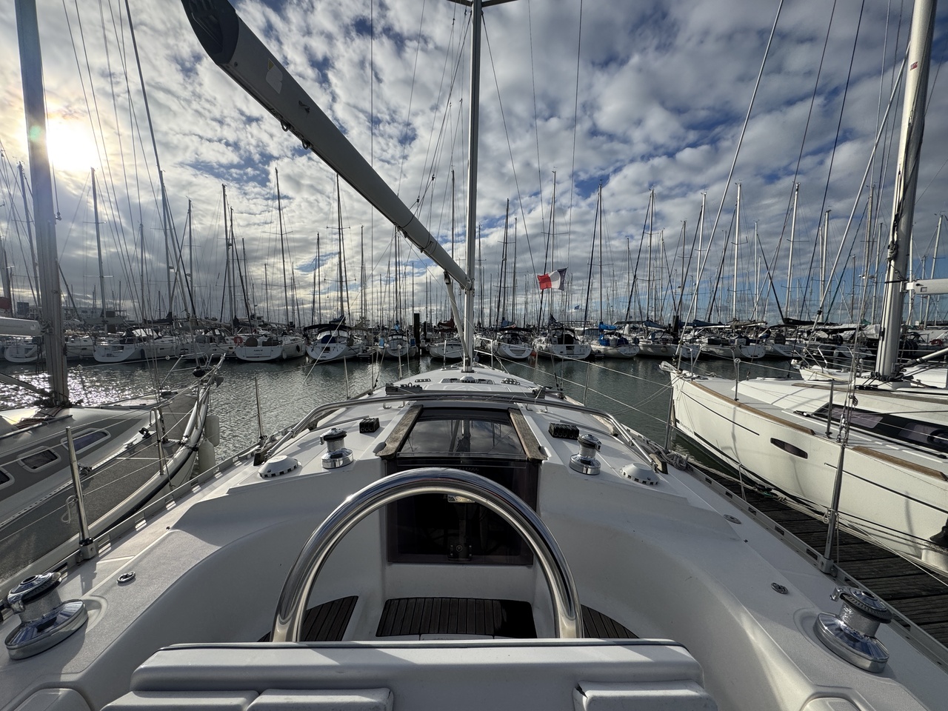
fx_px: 383
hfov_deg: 102.1
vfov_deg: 85.7
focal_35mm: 14
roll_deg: +0.2
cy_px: 356
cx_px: 474
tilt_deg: -2.8
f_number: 2.2
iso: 50
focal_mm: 2.22
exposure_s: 1/3546
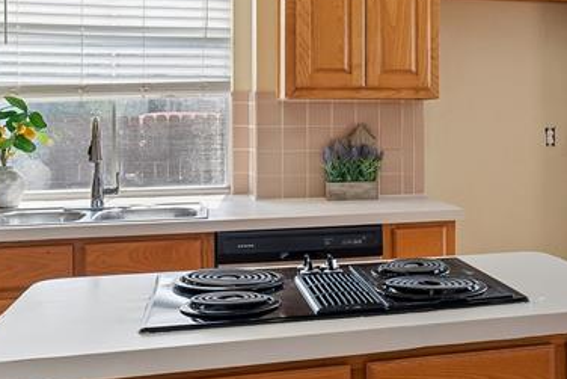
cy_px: 154
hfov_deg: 37.3
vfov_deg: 26.8
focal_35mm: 50
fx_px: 793
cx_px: 489
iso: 320
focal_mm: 18.5
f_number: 8
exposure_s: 1/15
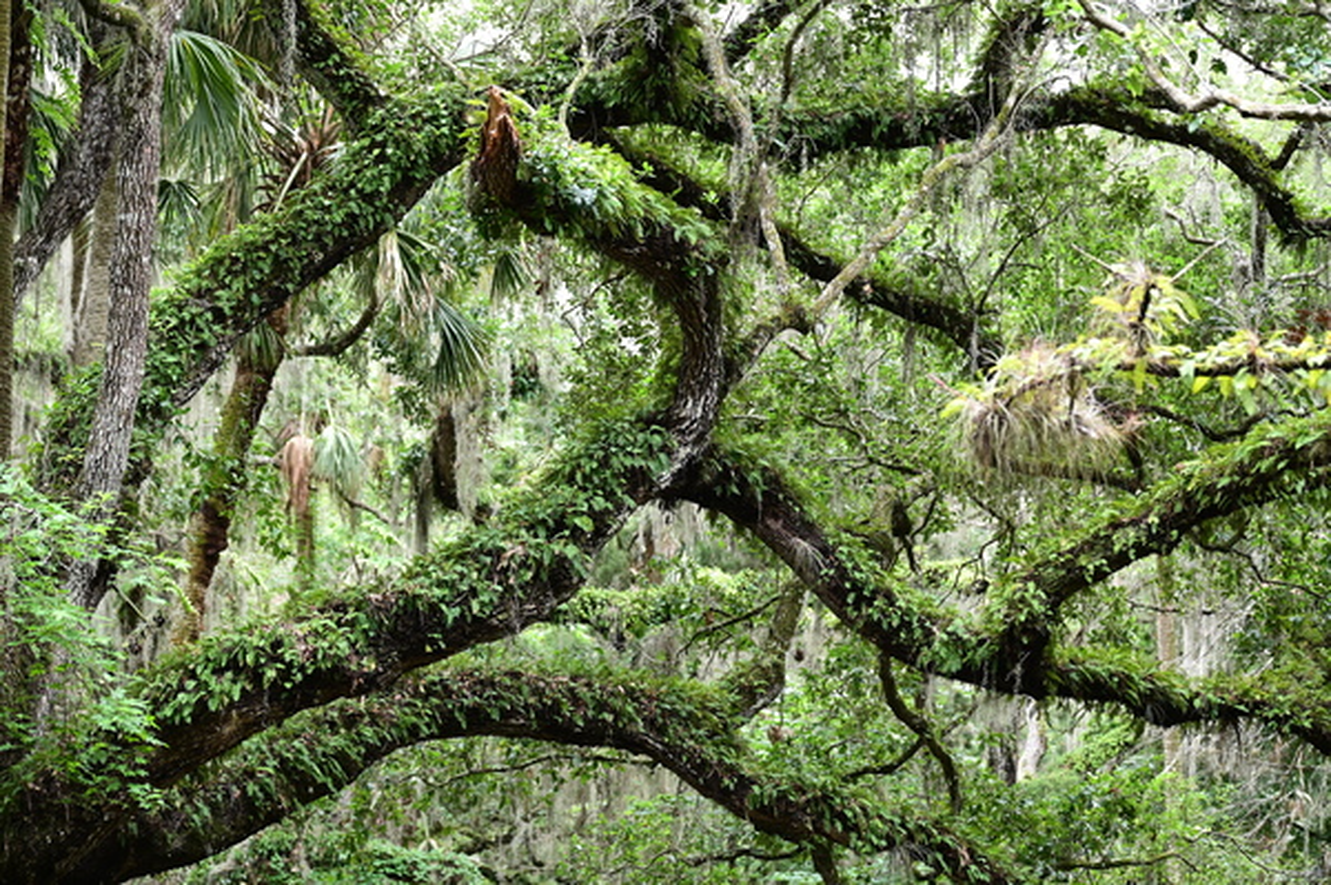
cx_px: 666
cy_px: 442
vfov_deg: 13.0
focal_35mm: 105
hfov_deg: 19.5
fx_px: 3879
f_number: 4.5
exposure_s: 1/500
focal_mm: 105
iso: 1250
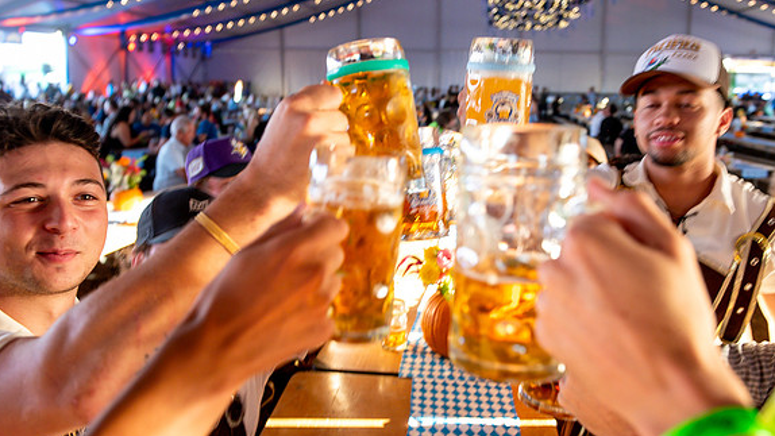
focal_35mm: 34
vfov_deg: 34.7
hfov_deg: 58.0
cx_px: 418
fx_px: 699
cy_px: 211
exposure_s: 1/60
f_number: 4
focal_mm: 28
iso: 640
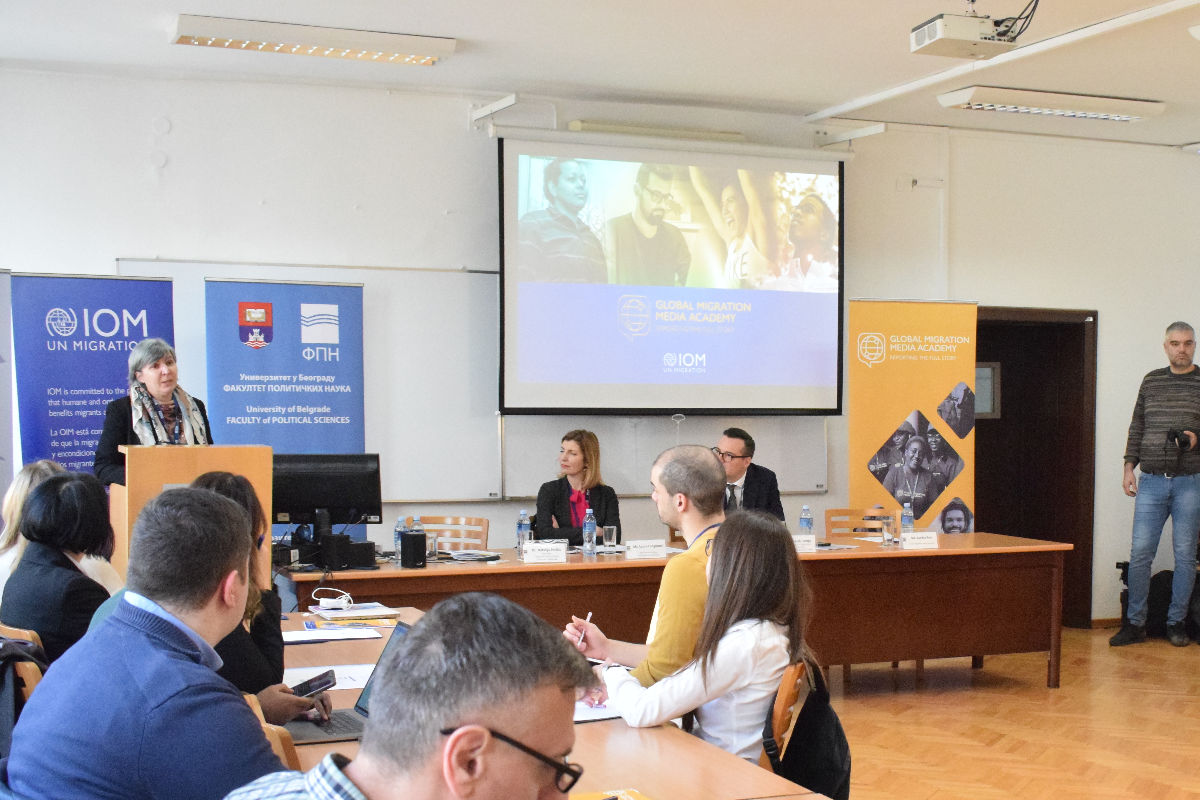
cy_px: 533
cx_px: 805
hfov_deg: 37.1
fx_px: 1767
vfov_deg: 25.4
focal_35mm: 53
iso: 6400
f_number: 5.6
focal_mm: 24
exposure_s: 1/320
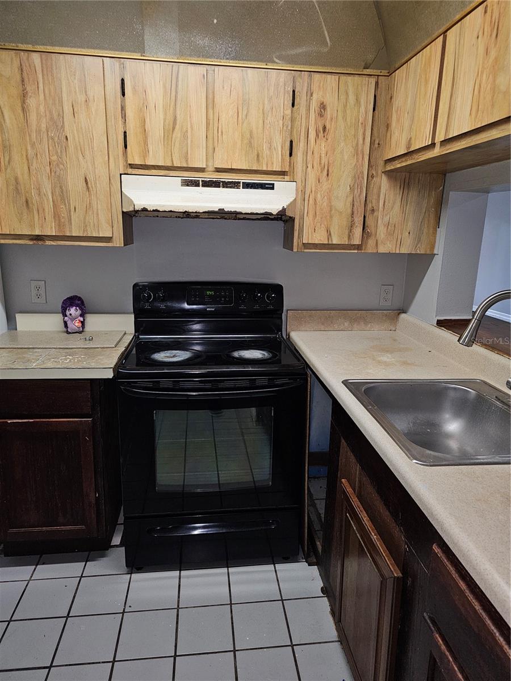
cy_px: 340
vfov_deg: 73.9
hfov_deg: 58.9
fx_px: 453
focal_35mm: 23
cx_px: 256
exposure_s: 1/30
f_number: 1.7
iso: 100
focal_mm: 6.3
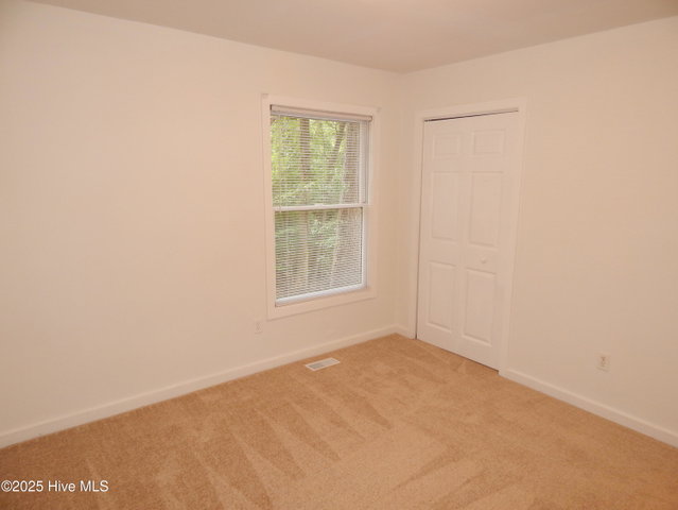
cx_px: 339
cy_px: 255
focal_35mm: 23
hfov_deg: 73.9
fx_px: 451
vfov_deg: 58.9
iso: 200
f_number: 3
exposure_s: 1/30
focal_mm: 4
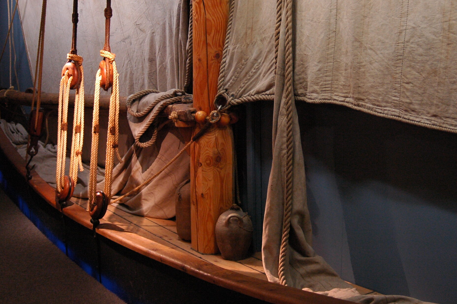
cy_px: 108
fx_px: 735
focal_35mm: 58
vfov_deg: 23.3
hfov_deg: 34.5
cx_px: 252
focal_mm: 28
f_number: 3.3
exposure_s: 1/30
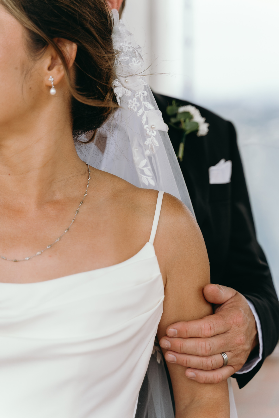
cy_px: 209
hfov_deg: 18.2
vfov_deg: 27.0
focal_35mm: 75
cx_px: 140
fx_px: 872
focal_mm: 75
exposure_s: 1/320
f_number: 2.8
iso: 100
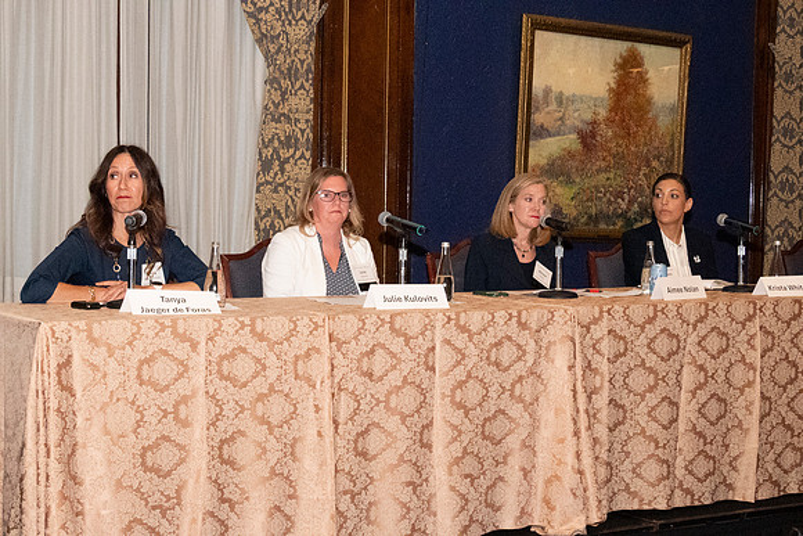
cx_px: 402
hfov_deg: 33.4
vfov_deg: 22.6
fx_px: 1339
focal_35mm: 60
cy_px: 268
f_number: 11
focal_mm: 40
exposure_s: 1/125
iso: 12800
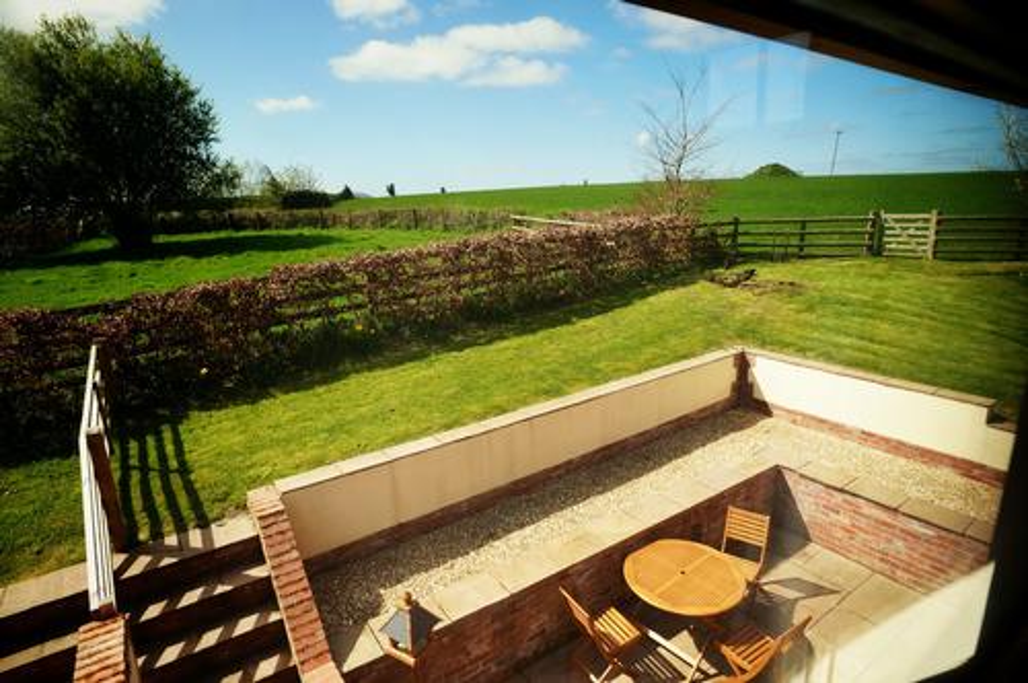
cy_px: 342
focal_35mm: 18
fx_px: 513
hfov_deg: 90.1
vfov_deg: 67.2
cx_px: 514
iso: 100
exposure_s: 1/160
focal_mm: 12
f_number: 8
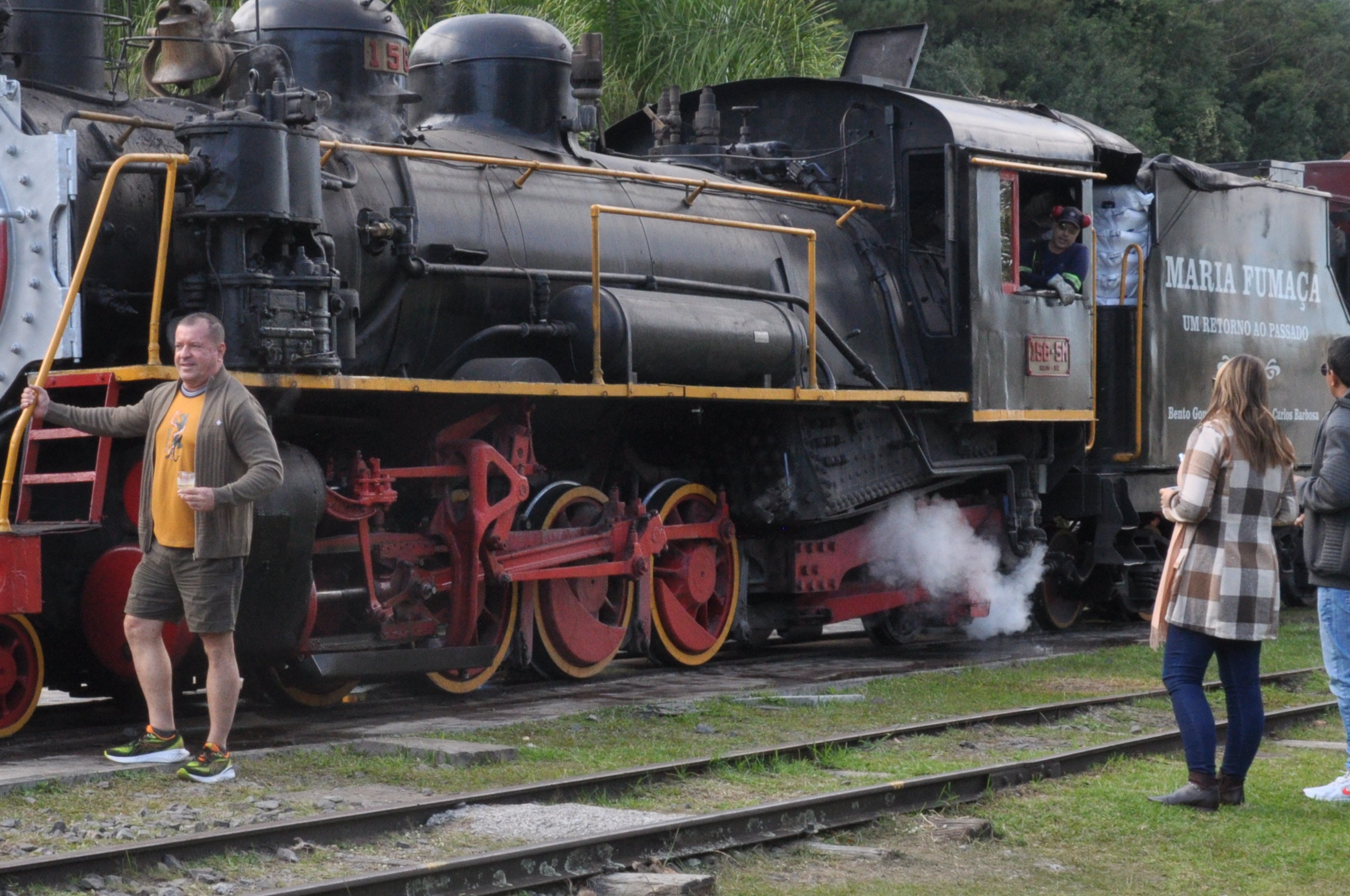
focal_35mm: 88
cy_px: 549
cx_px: 487
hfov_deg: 23.1
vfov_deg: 15.5
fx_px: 3296
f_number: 13
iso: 720
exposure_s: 1/125
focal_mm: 32
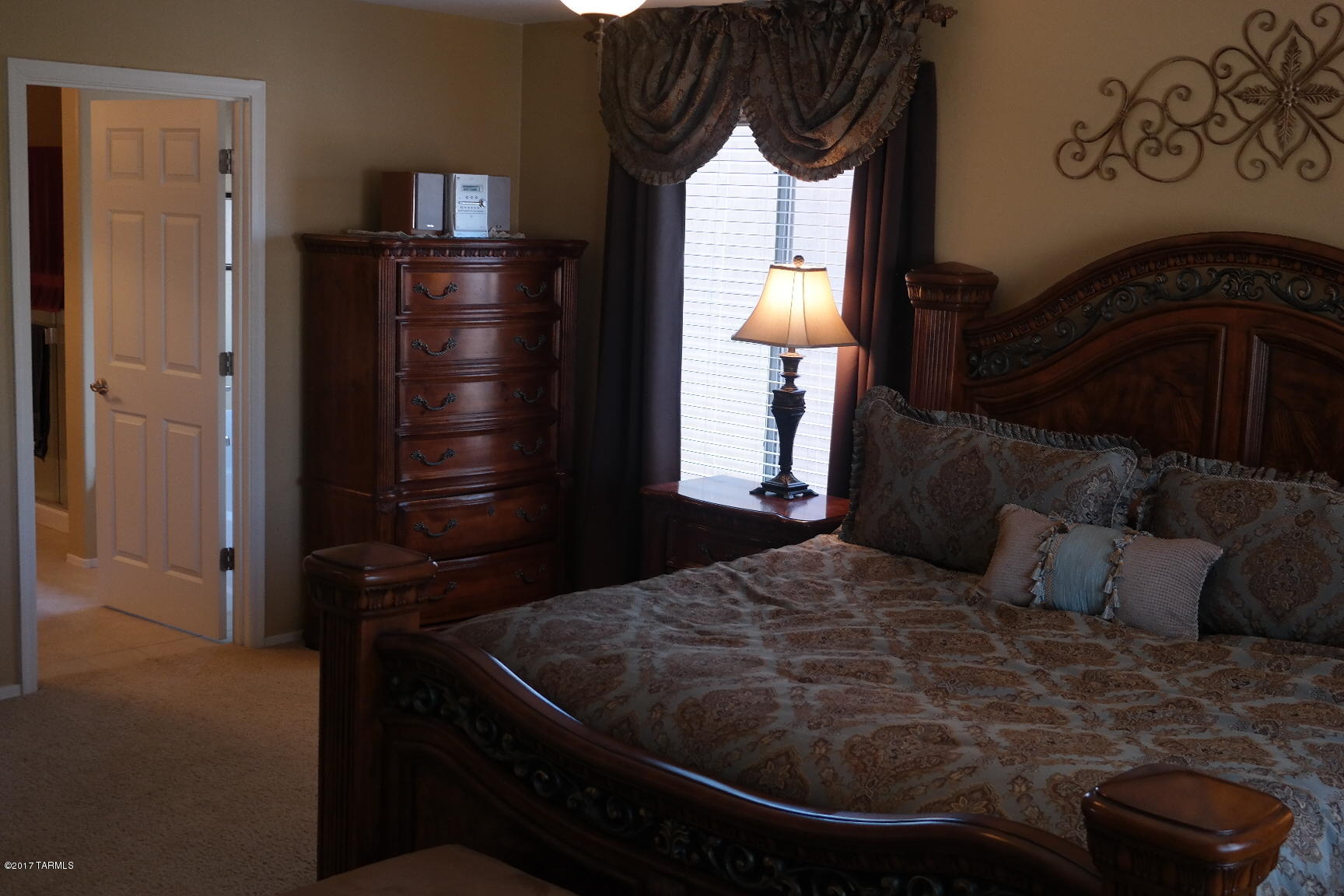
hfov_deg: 45.4
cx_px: 672
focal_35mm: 43
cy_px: 448
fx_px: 1605
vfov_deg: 31.2
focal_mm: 28
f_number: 4
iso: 400
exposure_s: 1/50
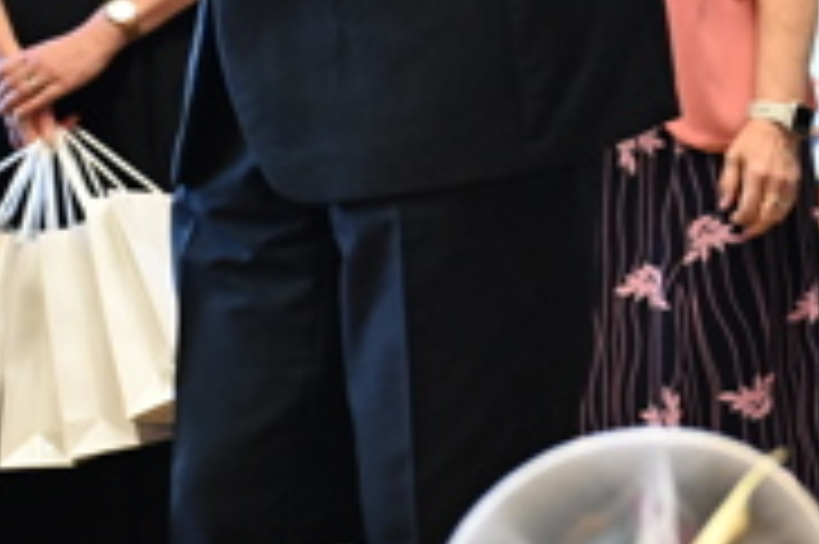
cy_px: 13
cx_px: 1238
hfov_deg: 13.4
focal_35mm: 144
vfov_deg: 9.5
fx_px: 3273
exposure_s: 1/320
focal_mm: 38
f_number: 2.8
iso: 5000
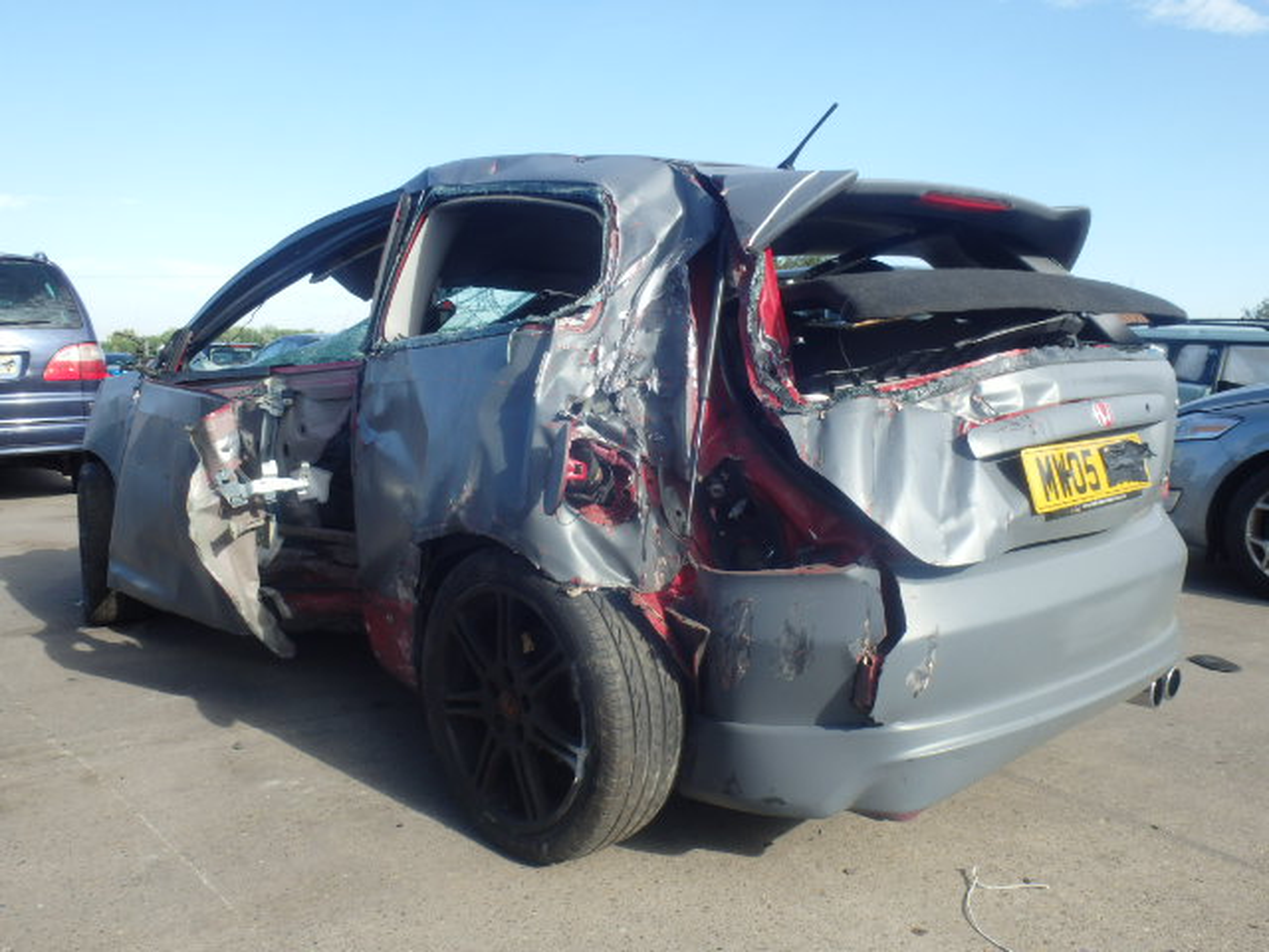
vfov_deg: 49.7
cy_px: 476
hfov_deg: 63.4
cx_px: 634
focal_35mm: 28
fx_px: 1026
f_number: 3.9
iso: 125
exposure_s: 1/400
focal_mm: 5
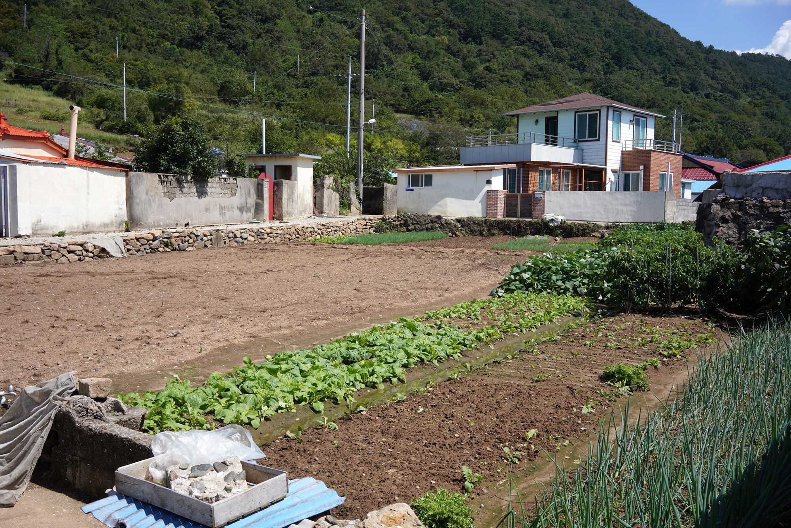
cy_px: 264
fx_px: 769
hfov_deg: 54.4
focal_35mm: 35
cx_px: 396
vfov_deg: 37.9
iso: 100
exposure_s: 1/125
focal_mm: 35
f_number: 11
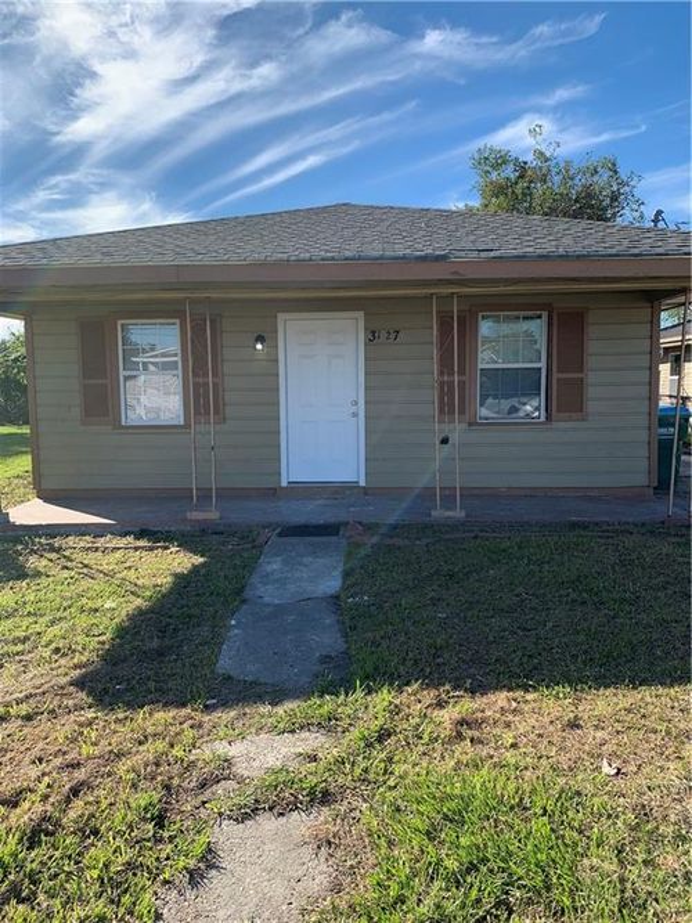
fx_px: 693
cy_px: 462
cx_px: 346
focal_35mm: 26
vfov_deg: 67.3
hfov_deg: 53.0
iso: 25
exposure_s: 1/1368
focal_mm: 4.25
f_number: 1.8
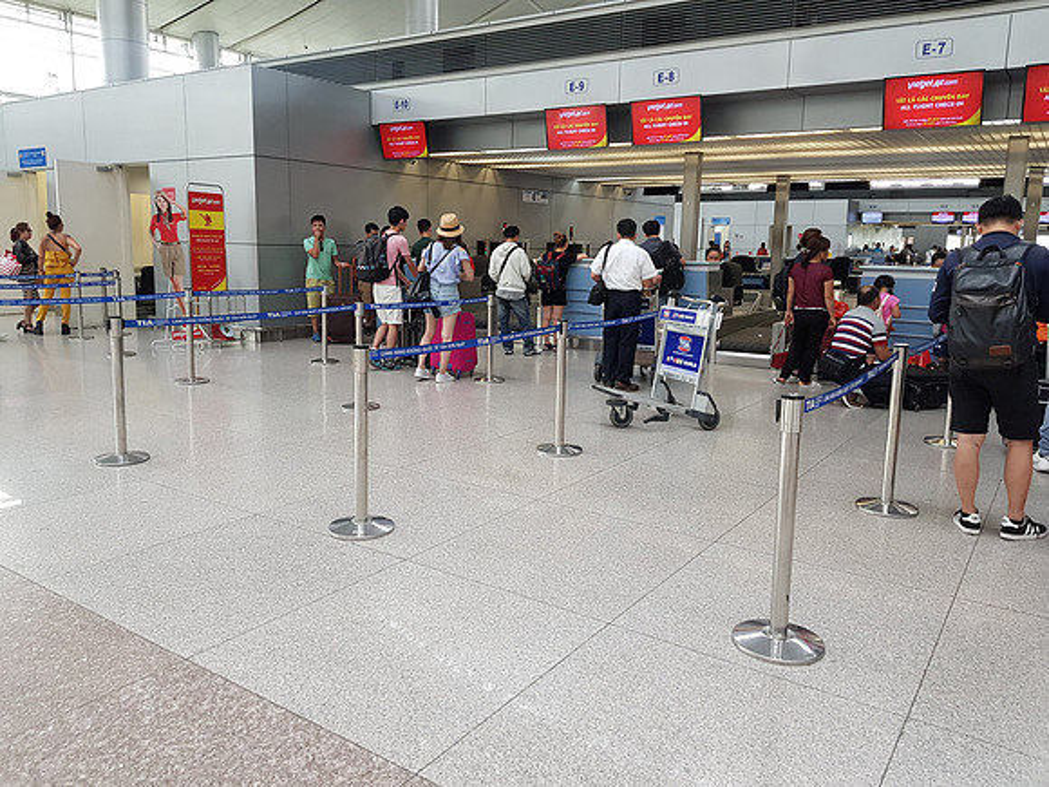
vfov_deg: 53.1
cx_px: 524
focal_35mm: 26
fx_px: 788
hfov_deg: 67.3
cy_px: 394
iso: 100
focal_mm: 4.2
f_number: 1.7
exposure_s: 1/60
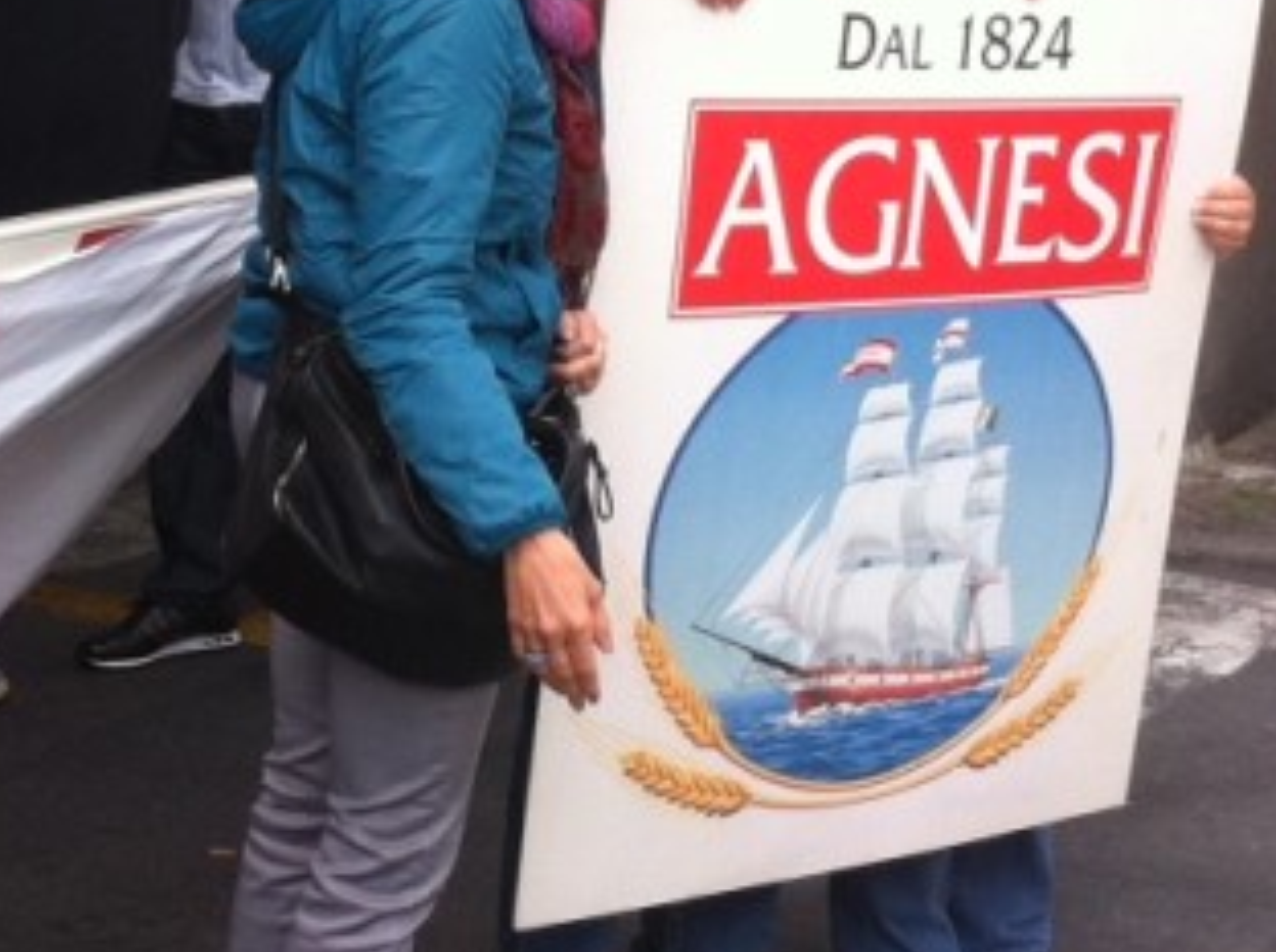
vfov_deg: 12.6
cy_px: -74
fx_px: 4233
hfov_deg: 17.1
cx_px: 368
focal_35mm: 115
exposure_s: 1/318
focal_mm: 3.85
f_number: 2.8
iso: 80
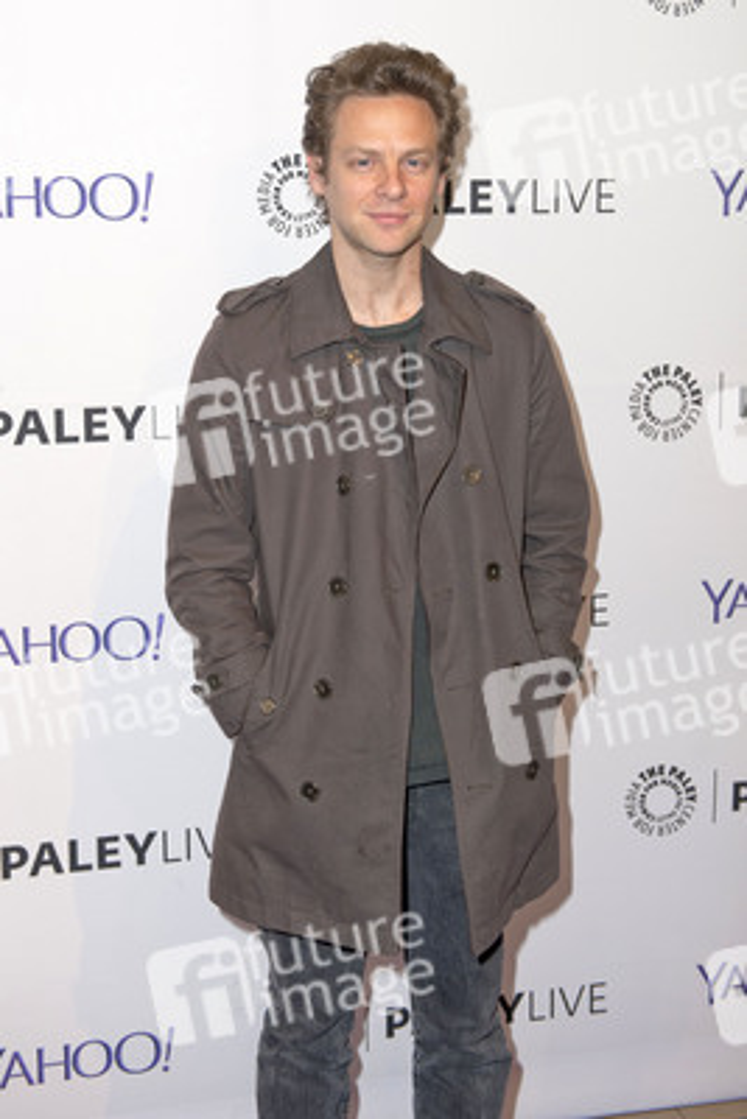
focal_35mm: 45
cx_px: 374
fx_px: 1399
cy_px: 560
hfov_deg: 29.9
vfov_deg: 43.6
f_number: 4
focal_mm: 45
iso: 400
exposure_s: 1/400
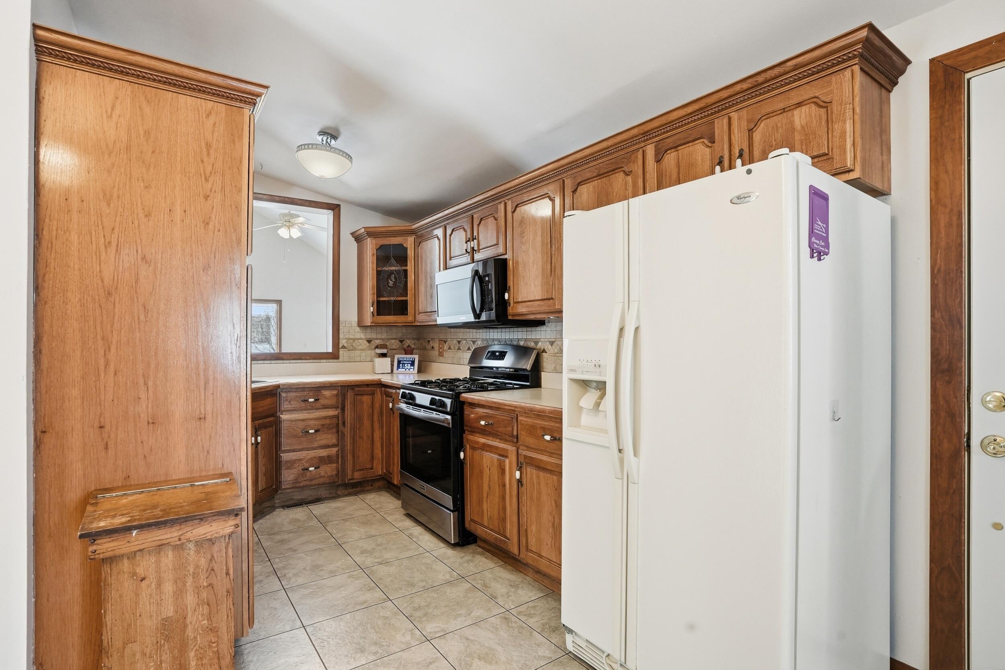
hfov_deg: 93.3
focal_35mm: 17
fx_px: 474
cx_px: 502
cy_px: 335
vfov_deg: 70.4
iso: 1600
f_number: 8
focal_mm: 17
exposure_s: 1/250
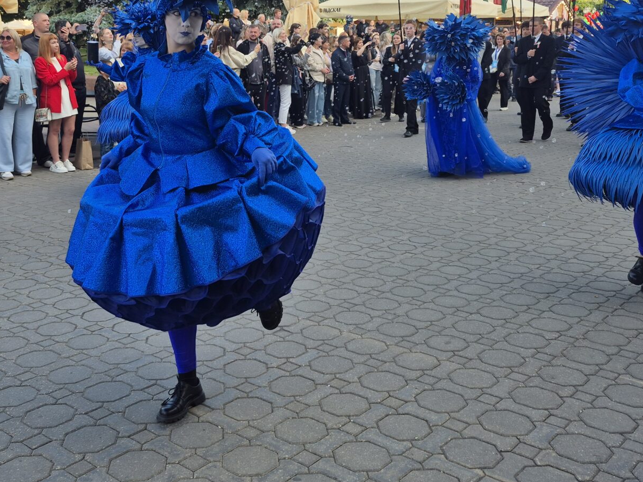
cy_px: 119
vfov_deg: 36.0
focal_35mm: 39
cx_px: 270
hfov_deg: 47.7
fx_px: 724
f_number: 1.8
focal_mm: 5.4
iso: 25
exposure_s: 1/468
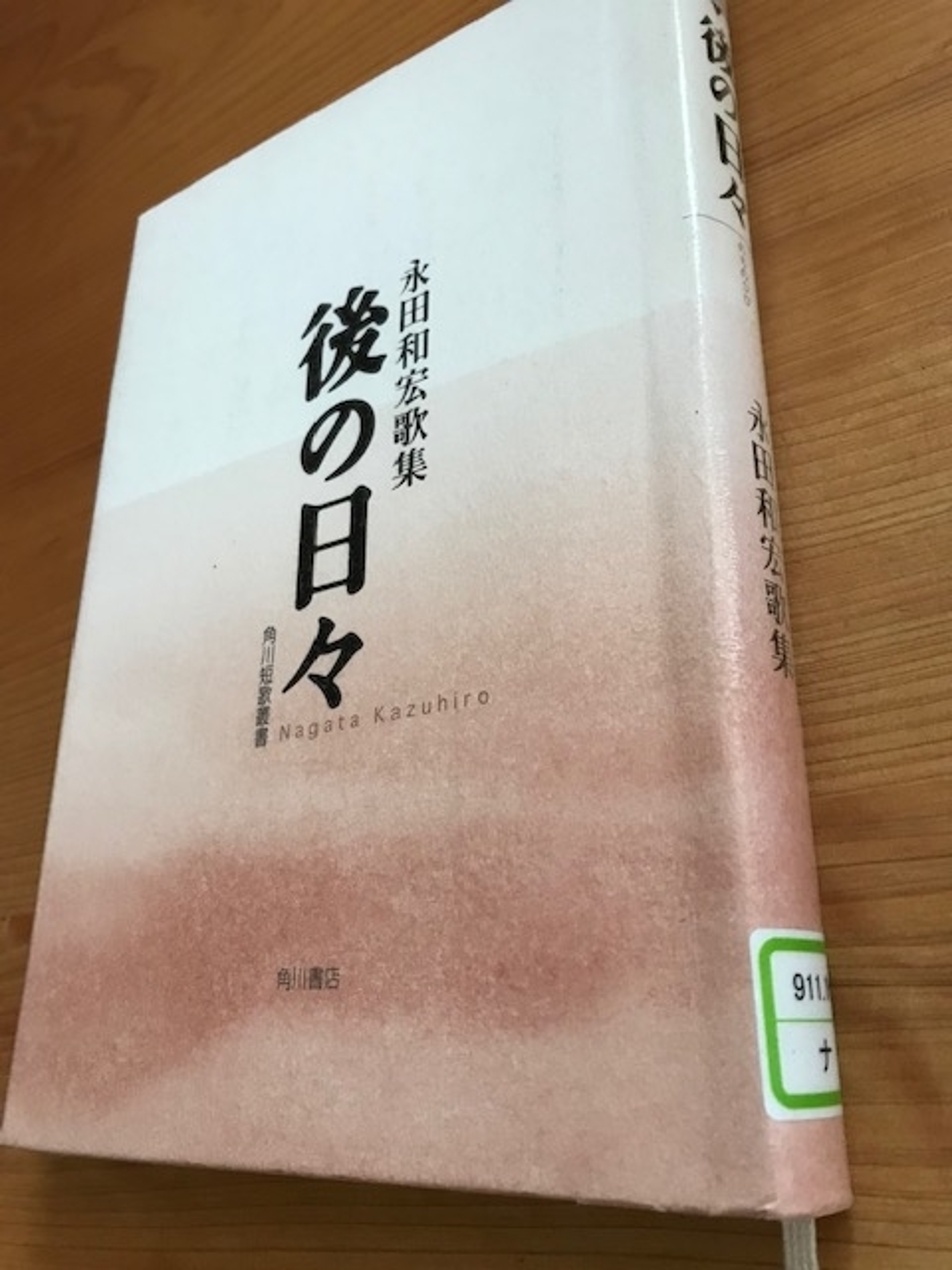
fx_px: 1027
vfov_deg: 63.4
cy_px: 635
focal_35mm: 28
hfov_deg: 49.7
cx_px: 476
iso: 32
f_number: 1.8
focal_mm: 3.99
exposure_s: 1/30
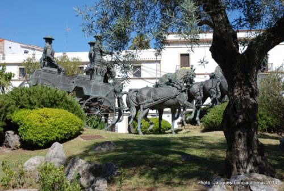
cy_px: 96
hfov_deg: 42.3
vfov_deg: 29.0
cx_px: 142
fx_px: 367
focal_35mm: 46
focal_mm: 31
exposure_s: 1/250
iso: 100
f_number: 8
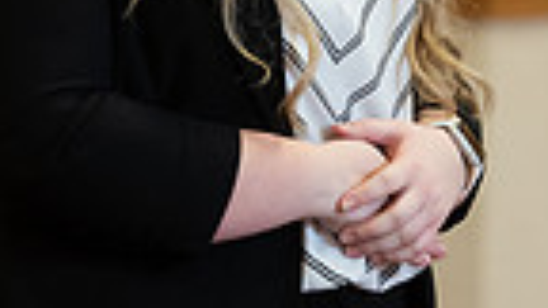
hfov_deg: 4.2
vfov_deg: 2.4
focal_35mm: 508
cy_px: 10
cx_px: 126
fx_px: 7382
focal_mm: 120
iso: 2000
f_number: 2.8
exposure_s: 1/200
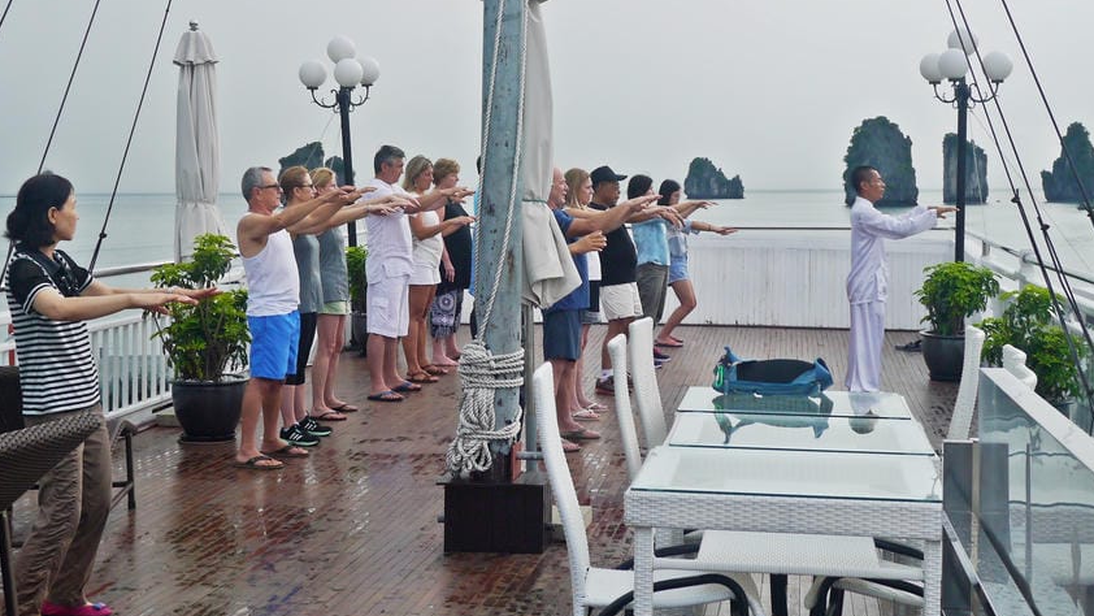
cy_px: 181
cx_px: 464
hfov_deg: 35.4
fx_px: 1712
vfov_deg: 20.3
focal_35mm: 59
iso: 160
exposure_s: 1/250
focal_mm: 19
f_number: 6.3
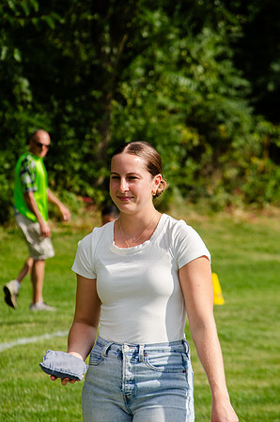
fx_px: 2813
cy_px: 211
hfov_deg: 5.7
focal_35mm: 240
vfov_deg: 8.6
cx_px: 140
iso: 200
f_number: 7.1
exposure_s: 1/800
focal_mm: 160
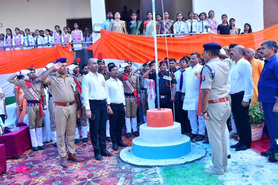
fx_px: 255
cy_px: 92
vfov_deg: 40.0
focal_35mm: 33
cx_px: 139
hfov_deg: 57.2
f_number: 6.3
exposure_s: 1/160
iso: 400
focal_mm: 22
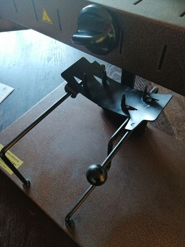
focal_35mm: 27
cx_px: 92
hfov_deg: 51.4
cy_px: 124
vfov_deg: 65.3
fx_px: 192
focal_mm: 3.95
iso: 320
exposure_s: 1/33.3
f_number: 1.8
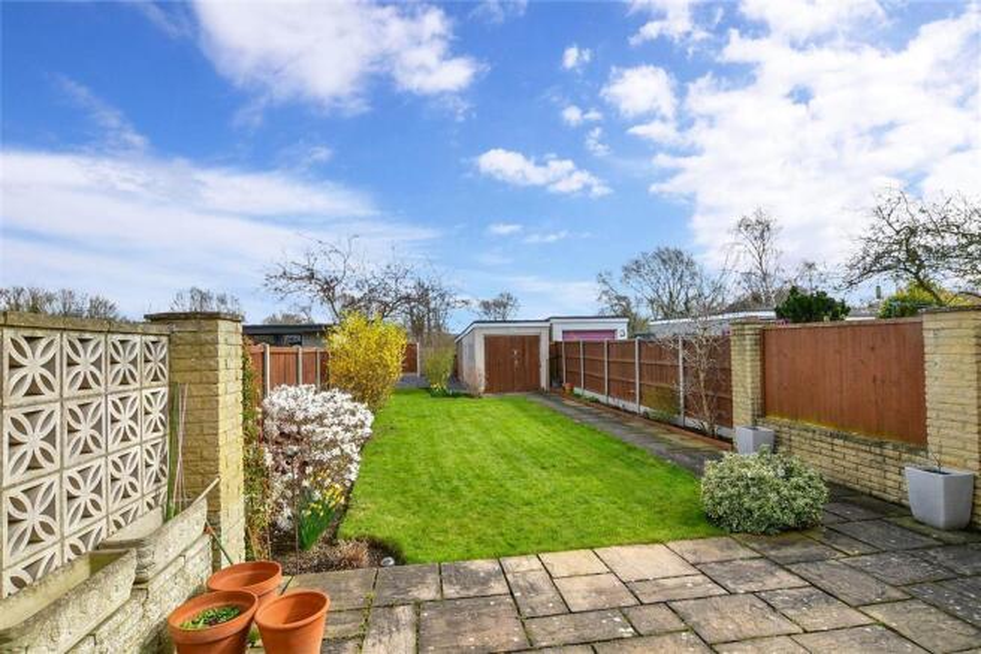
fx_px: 409
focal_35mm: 15
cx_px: 490
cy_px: 327
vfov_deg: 77.3
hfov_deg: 100.4
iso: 160
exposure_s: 1/160
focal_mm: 10
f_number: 8
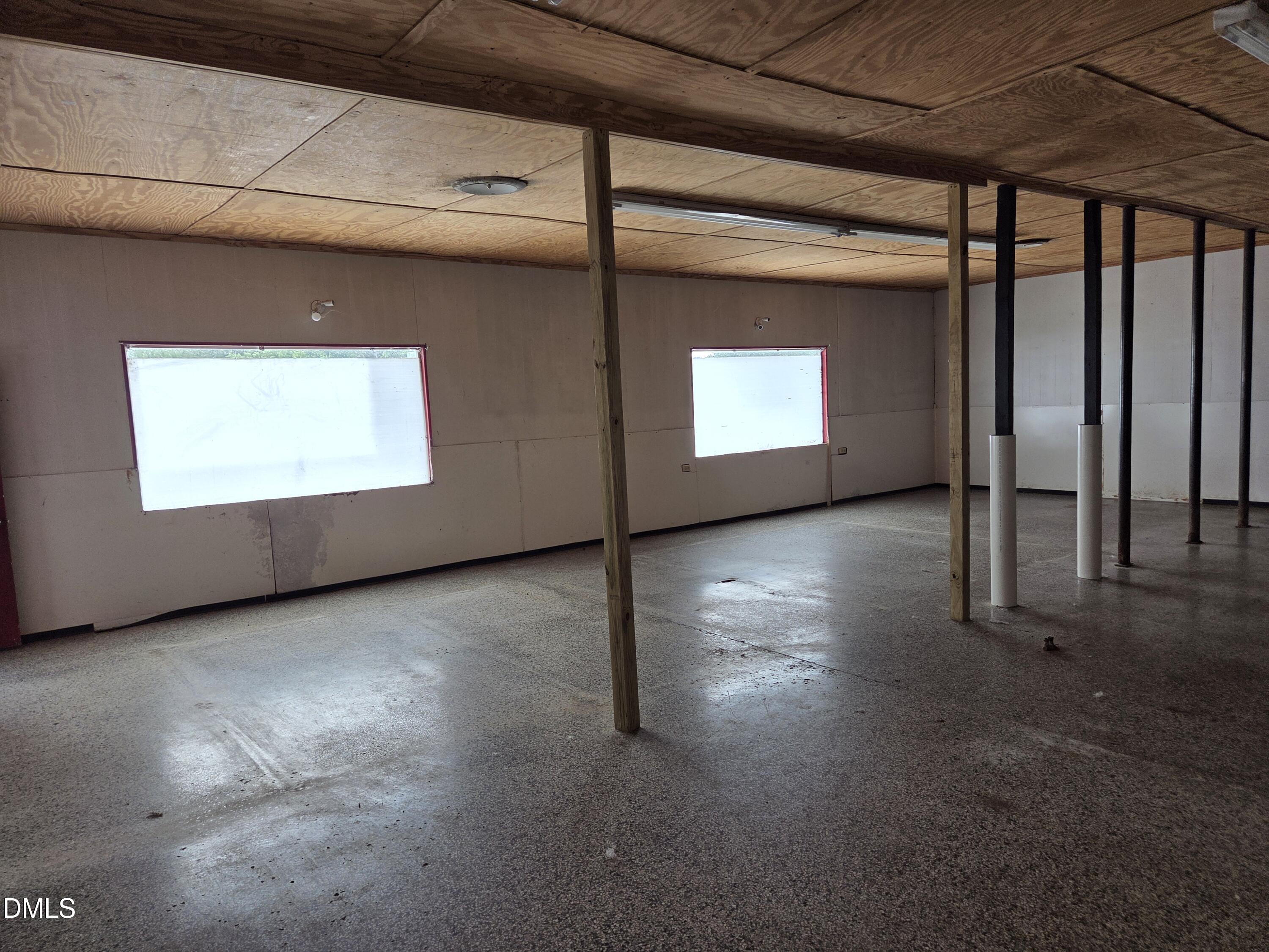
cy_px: 476
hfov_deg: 73.9
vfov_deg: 58.9
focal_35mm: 23
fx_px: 843
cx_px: 634
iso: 80
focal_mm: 5.4
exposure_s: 1/180
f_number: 1.8
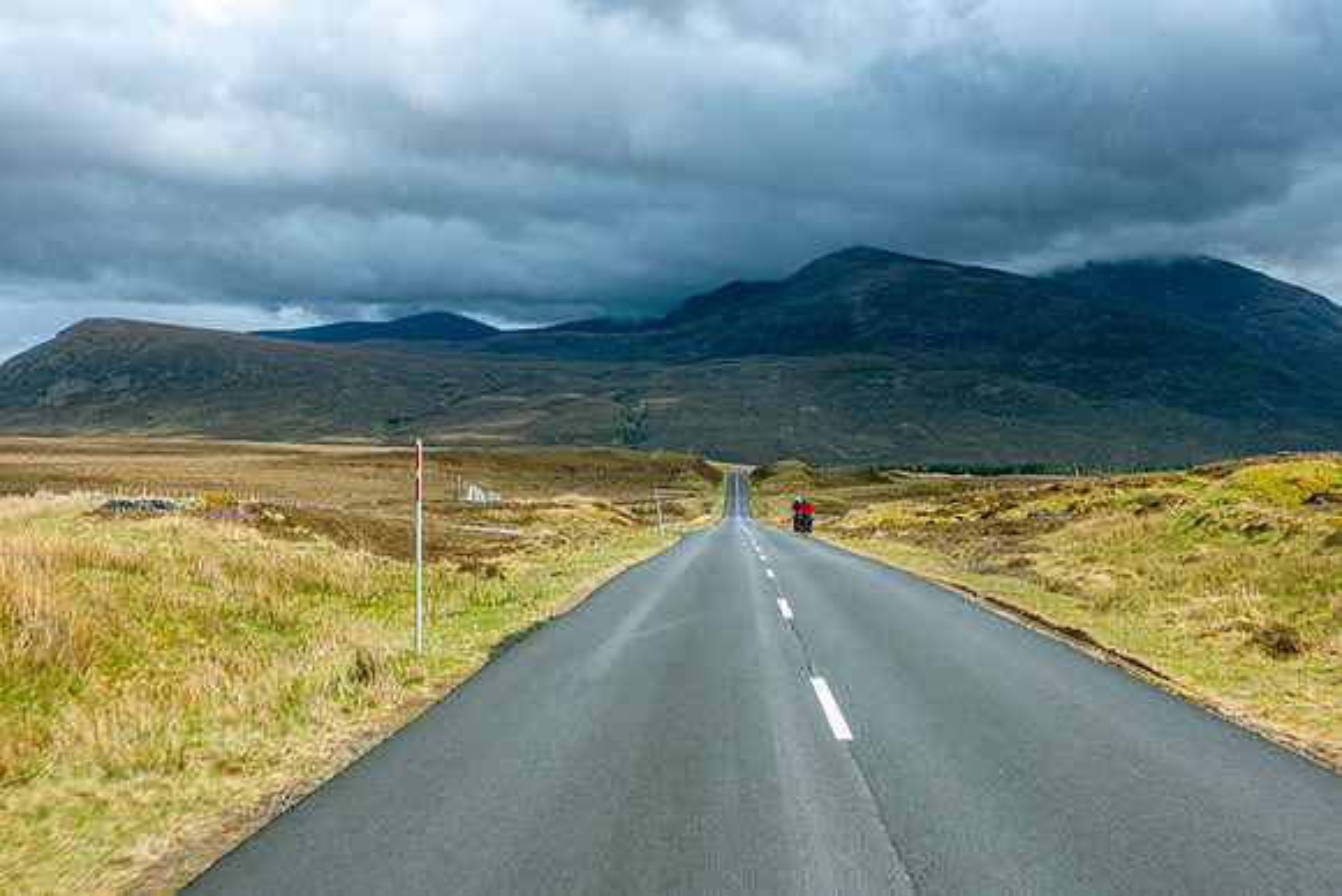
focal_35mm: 40
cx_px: 671
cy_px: 448
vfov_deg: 33.4
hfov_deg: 48.4
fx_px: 1491
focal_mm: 14.7
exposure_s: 1/250
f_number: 7.1
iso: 125
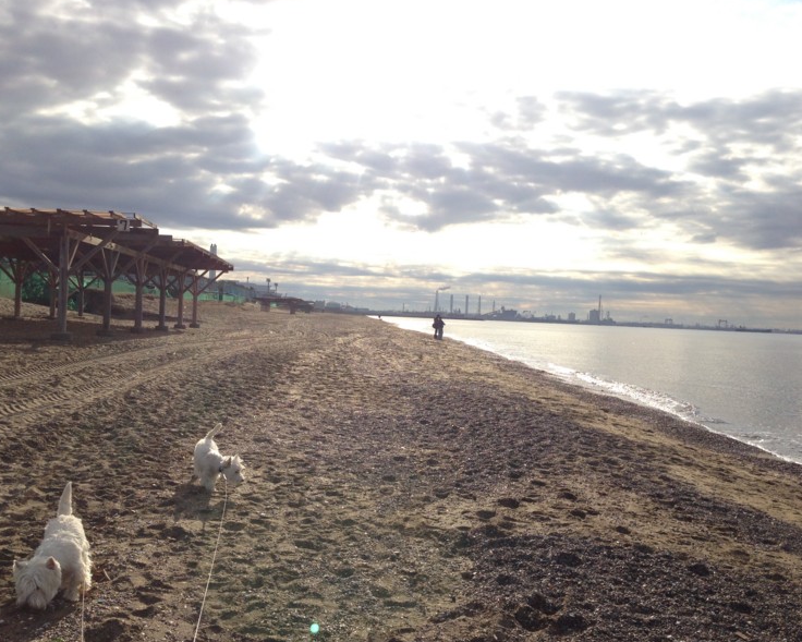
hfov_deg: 51.5
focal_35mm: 35
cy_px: 324
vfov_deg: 42.2
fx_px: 831
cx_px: 392
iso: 50
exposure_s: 1/1938
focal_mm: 4.12
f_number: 2.4
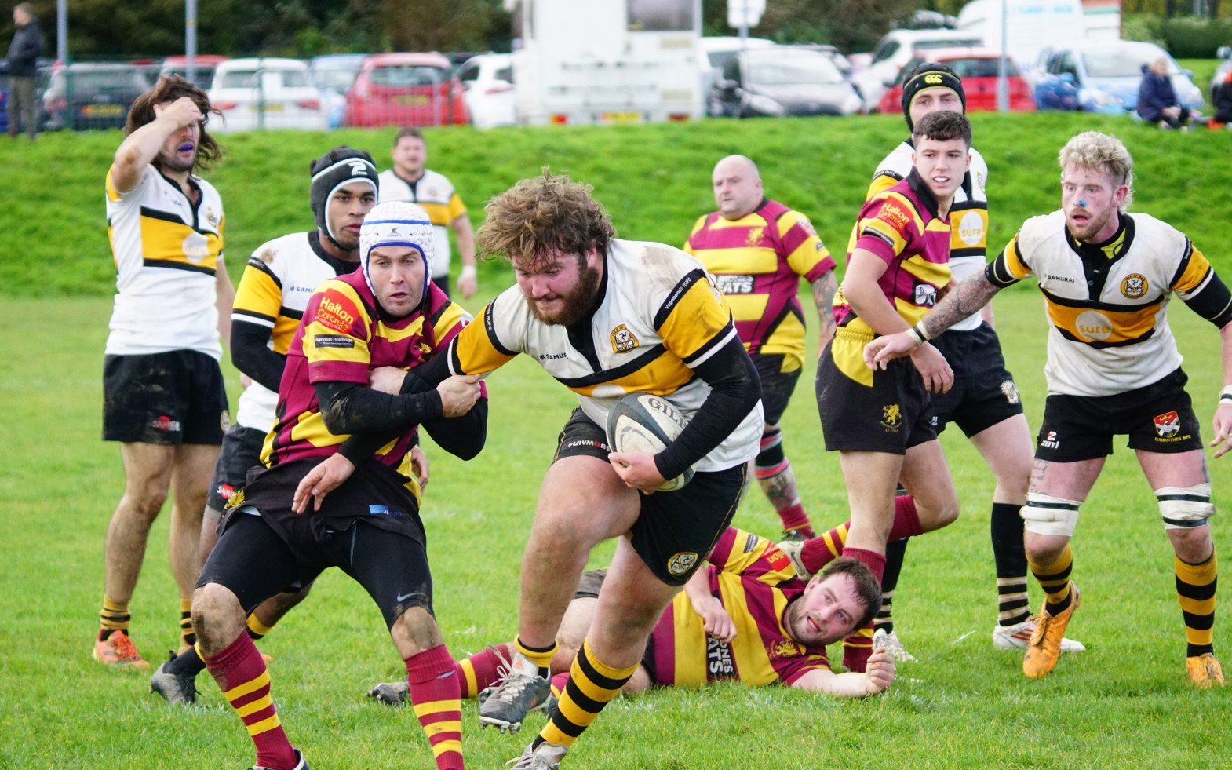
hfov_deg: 11.4
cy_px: 388
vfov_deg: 7.1
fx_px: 6178
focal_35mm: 184
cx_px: 615
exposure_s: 1/1000
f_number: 4.5
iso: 1600
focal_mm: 120
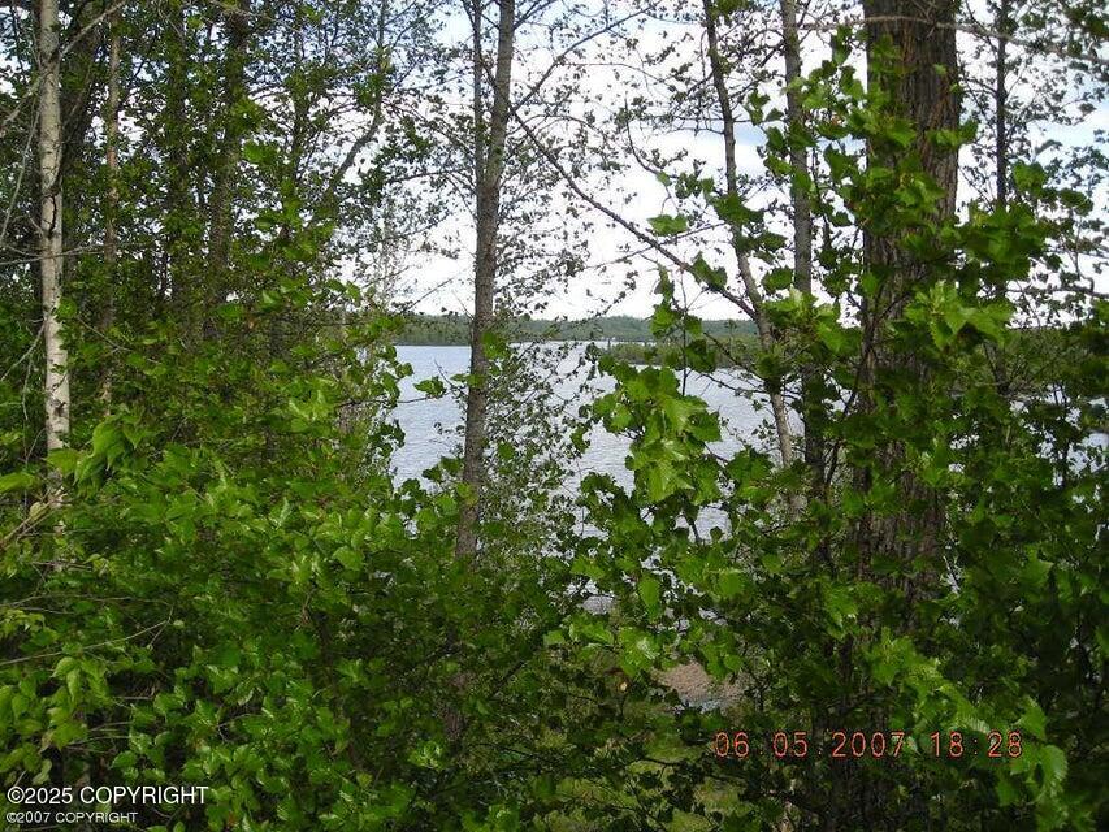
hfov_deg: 49.0
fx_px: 1218
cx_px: 554
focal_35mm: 38
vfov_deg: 37.7
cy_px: 416
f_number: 3.2
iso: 50
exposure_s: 1/190
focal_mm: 6.3
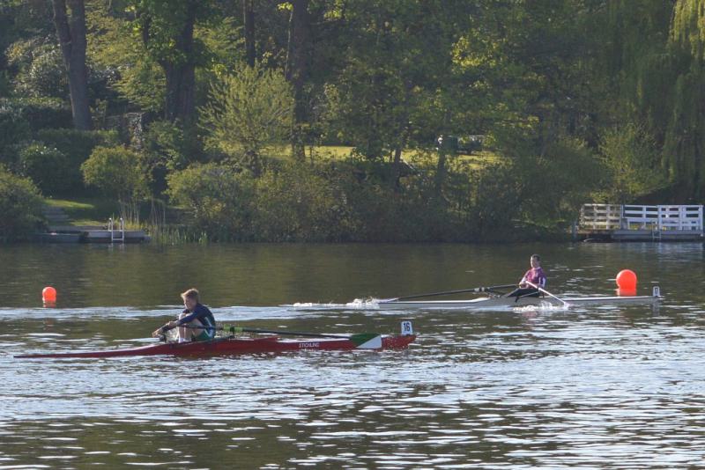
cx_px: 352
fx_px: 1616
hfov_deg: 24.6
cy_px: 235
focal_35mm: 82
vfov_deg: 16.6
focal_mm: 55
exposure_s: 1/1000
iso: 400
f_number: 5.6
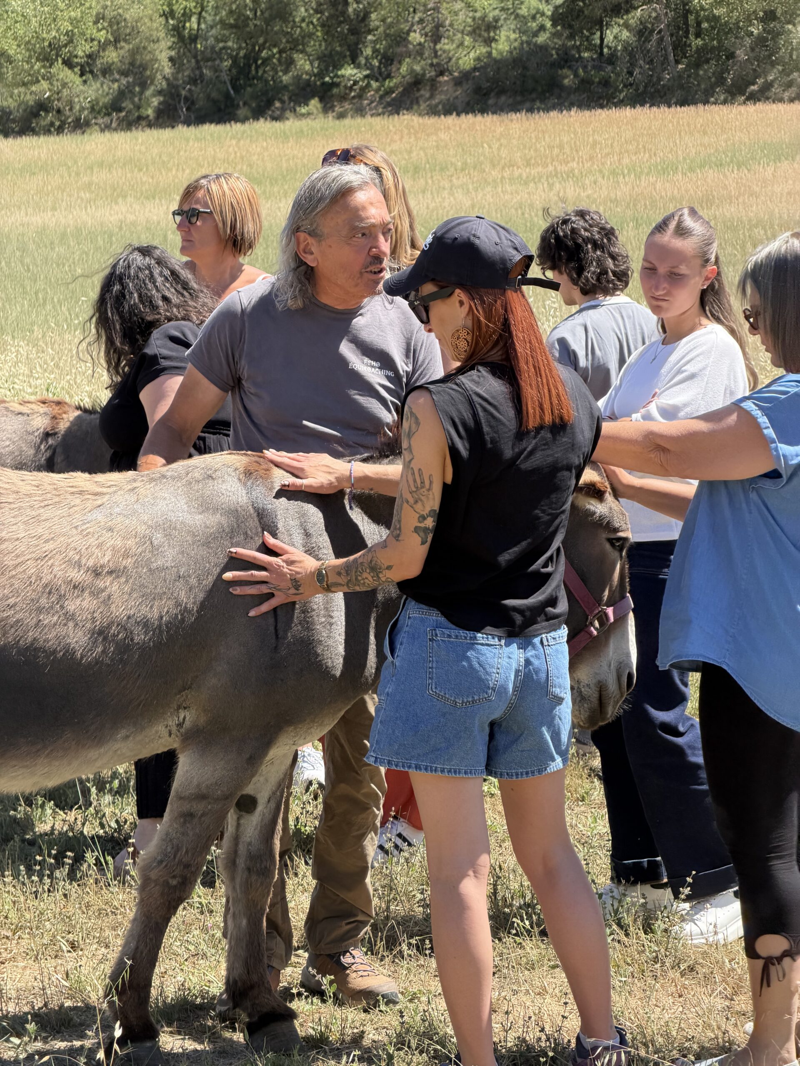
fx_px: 3081
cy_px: 533
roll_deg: -0.4
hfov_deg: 14.8
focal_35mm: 100
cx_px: 400
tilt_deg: -9.4
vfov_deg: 19.6
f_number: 2.8
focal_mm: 16.89
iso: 50
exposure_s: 1/424
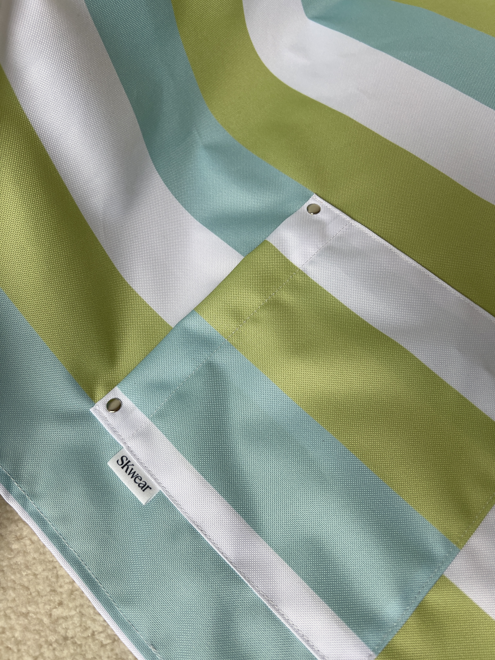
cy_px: 330
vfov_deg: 67.3
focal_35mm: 26
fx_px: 496
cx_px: 248
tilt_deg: -69.0
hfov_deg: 53.1
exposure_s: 1/458
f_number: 1.5
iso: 50
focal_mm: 5.7
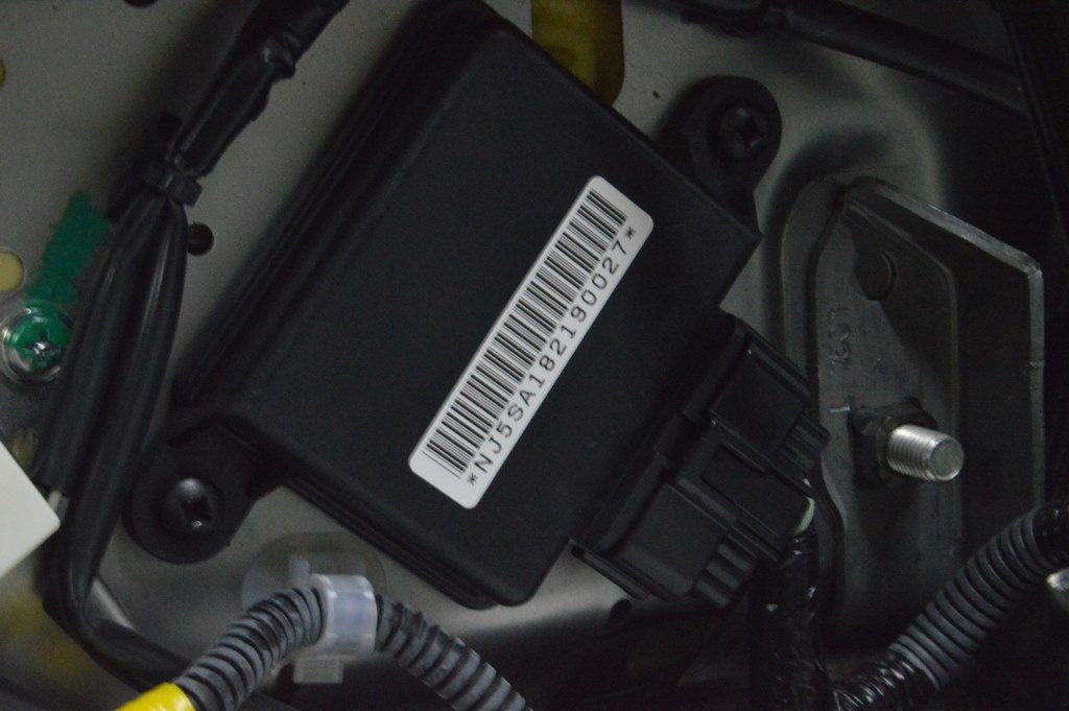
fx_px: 2448
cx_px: 534
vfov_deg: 16.5
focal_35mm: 82
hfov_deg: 24.6
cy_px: 356
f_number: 20
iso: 6400
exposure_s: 1/20
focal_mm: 55
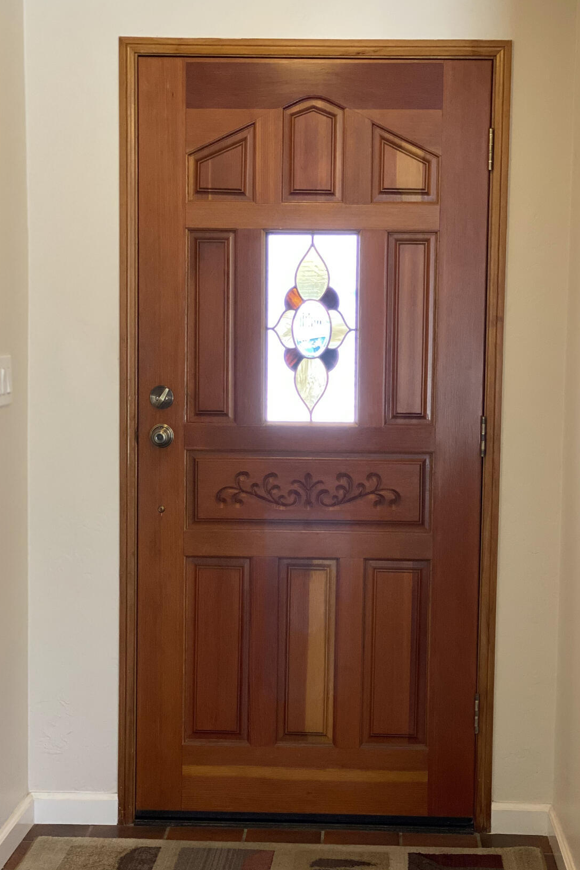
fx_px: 1595
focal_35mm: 66
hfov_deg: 20.6
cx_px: 318
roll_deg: -1.2
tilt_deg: -5.1
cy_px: 470
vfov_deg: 30.5
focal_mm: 6
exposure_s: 1/60
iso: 160
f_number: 2
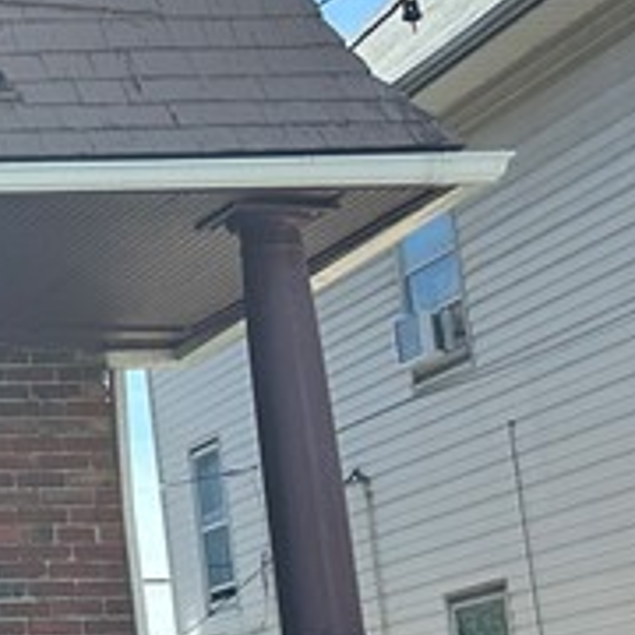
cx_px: -639
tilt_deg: +14.2
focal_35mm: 121
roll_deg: +0.5
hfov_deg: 12.6
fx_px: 2511
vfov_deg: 14.4
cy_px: 201
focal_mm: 6.86
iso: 80
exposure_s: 1/3717
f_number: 1.78
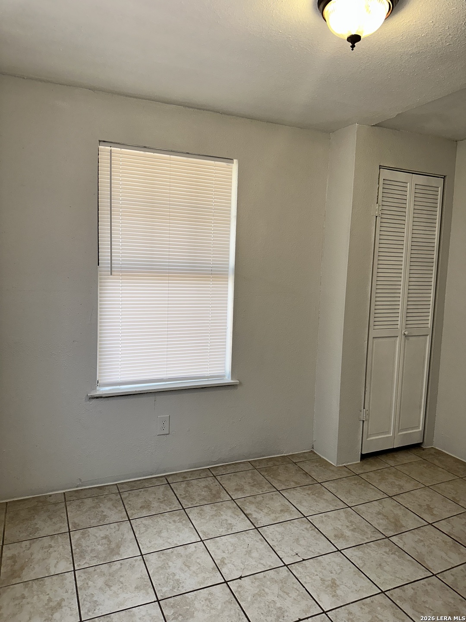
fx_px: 431
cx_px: 233
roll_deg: -2.6
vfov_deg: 71.6
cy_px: 311
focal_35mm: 24
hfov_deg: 56.8
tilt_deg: -5.1
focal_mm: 6.86
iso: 64
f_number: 1.78
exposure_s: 1/166
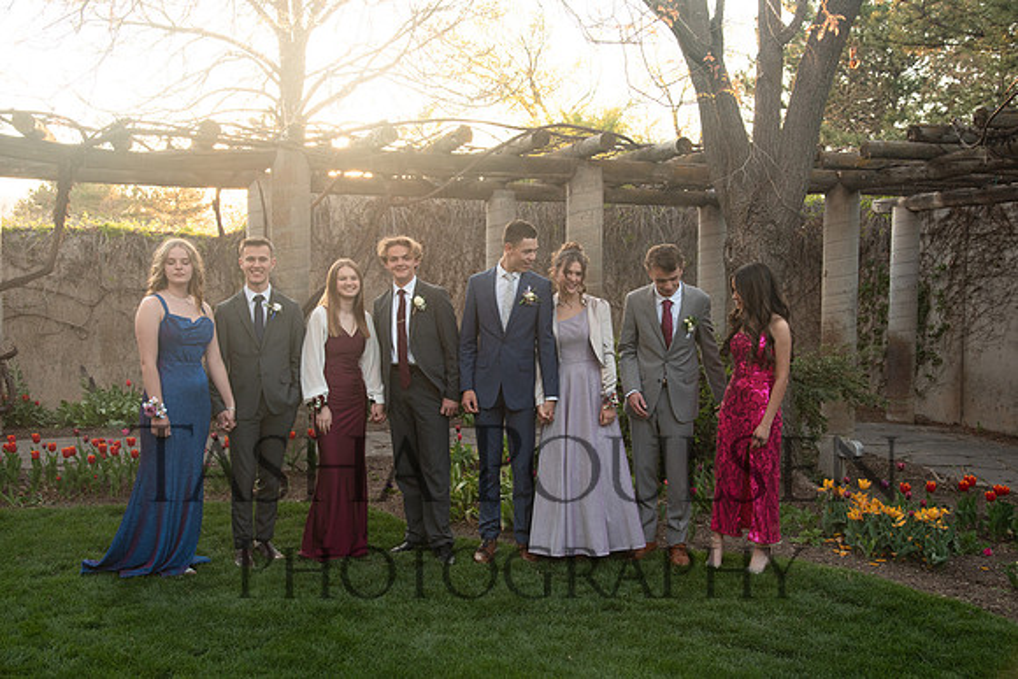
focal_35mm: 40
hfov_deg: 48.4
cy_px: 340
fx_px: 1131
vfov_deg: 33.4
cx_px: 509
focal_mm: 40
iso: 640
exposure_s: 1/125
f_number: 5.6
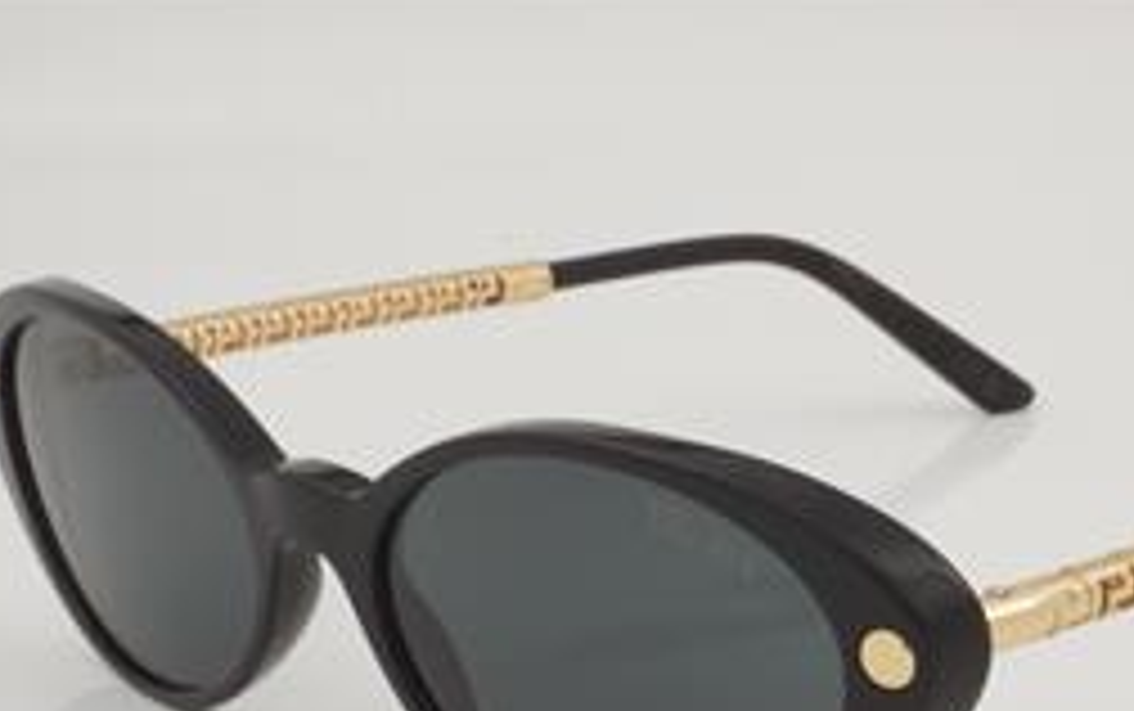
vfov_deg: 10.8
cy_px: 576
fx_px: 3743
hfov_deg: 17.1
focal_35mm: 121
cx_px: 837
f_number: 32
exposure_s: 1/3
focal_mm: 50
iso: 100
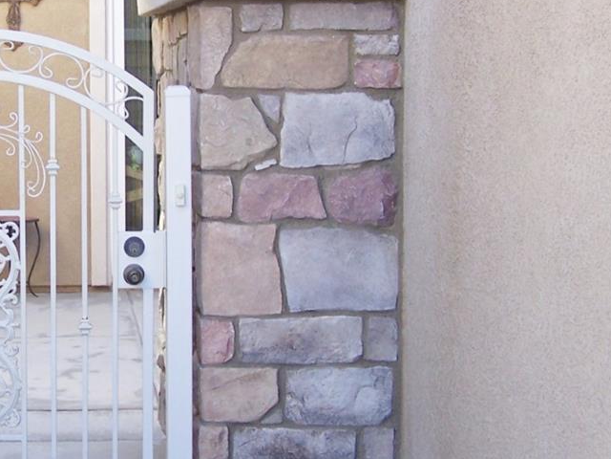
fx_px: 1571
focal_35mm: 89
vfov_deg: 16.6
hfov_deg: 21.3
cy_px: 157
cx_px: 11
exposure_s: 1/100
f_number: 2.8
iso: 64
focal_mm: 6.3
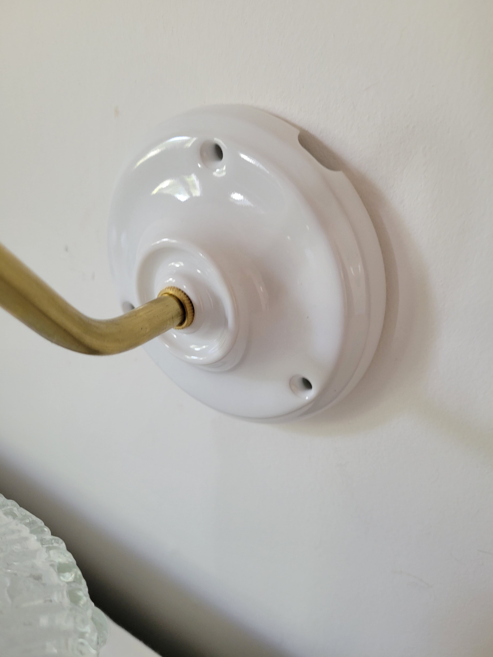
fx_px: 494
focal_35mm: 26
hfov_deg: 53.1
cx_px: 246
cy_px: 328
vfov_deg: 67.3
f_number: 1.8
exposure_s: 1/100
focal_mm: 5.4
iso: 200
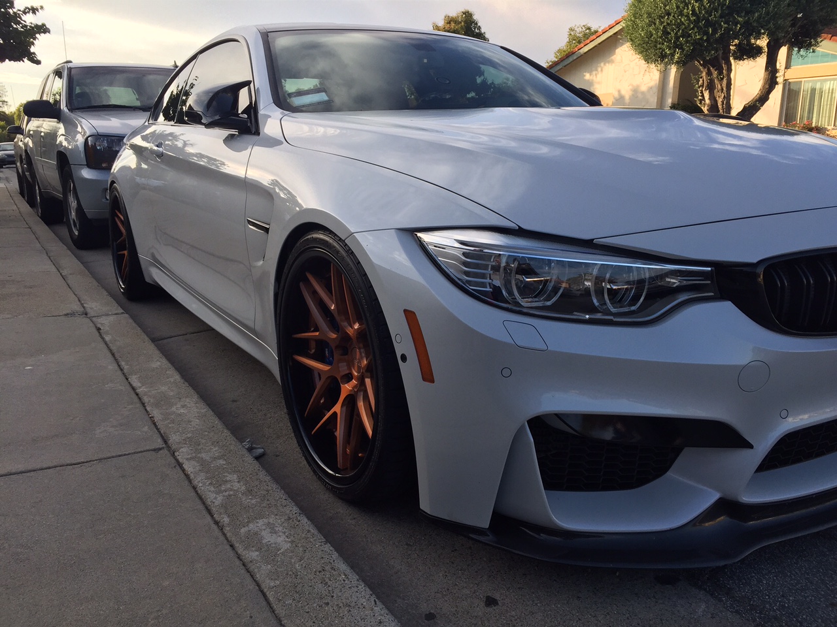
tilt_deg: -11.0
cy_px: 314
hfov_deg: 61.7
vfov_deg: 48.2
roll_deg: -1.5
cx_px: 418
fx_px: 701
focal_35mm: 29
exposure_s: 1/659
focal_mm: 4.15
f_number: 2.2
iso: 32
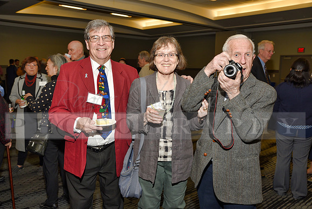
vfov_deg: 41.1
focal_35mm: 32
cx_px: 156
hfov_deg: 58.7
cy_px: 104
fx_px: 277
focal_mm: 32
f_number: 5
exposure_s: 1/60
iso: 200
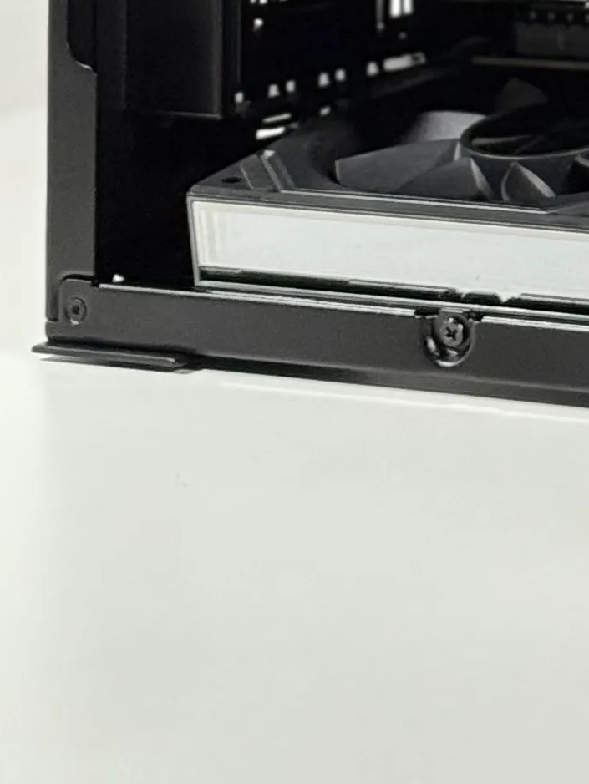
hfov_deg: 7.0
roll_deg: -0.3
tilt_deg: +1.9
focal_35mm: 206
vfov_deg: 9.1
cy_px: -668
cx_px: 1071
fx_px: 4670
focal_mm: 6.76
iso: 250
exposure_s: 1/60
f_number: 1.78
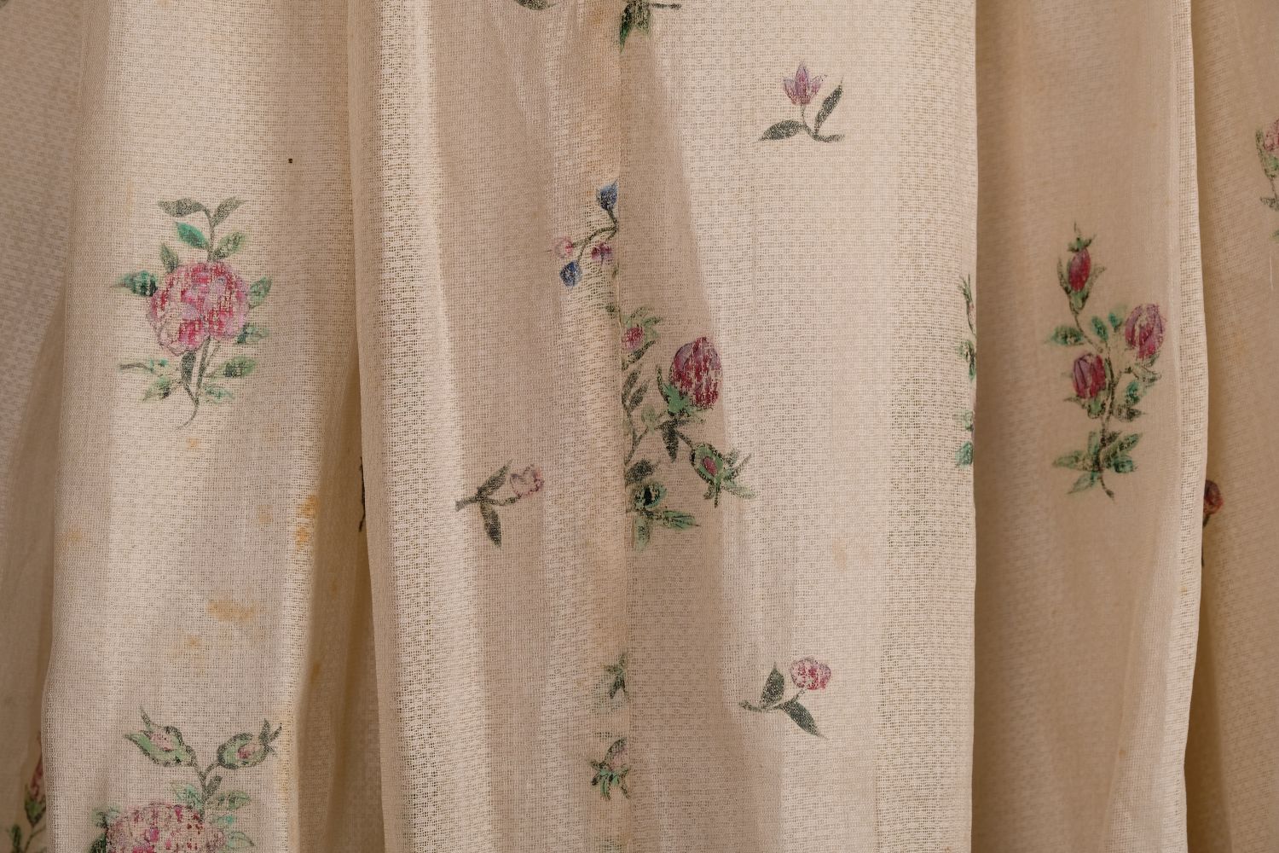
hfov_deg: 14.0
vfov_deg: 9.3
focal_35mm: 147
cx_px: 640
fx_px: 5222
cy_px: 426
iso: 200
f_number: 9
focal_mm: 98.2
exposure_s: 1/125
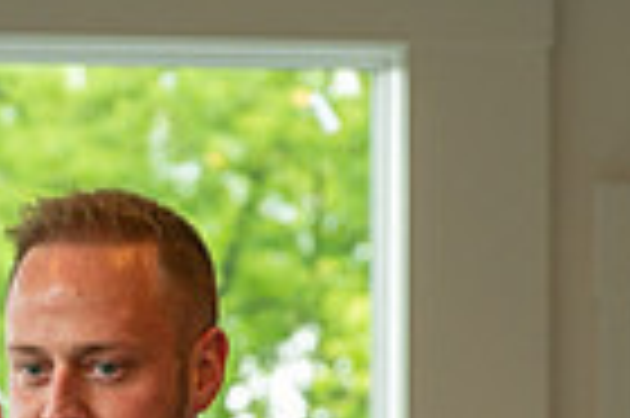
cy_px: 517
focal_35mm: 290
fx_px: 5069
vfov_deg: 4.7
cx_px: 130
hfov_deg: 7.1
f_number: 4
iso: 640
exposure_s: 1/80
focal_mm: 70
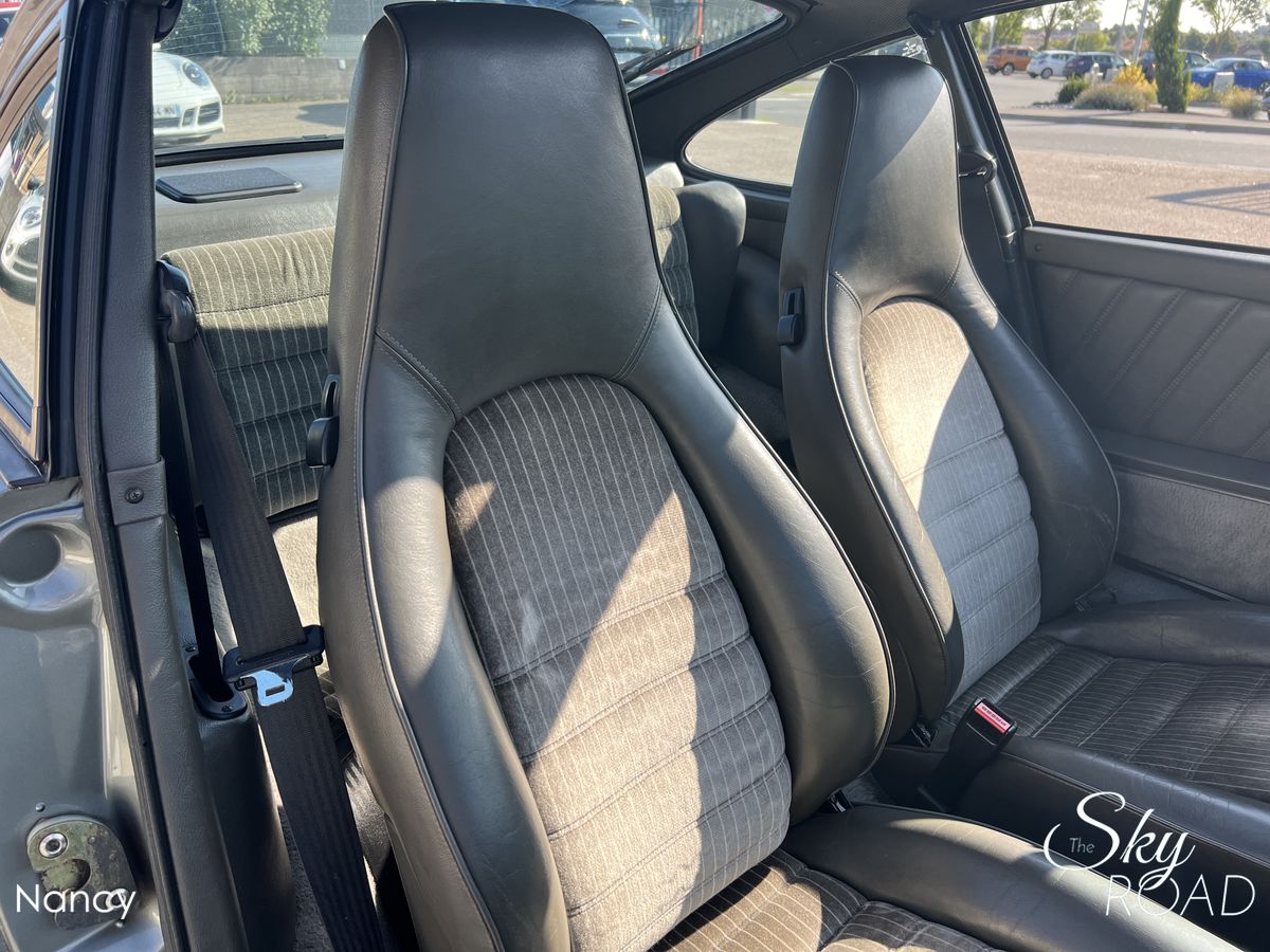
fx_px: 954
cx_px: 635
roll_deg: -1.7
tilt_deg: -24.4
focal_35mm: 26
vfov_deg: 53.1
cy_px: 476
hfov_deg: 67.3
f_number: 1.5
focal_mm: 5.7
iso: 50
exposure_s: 1/646
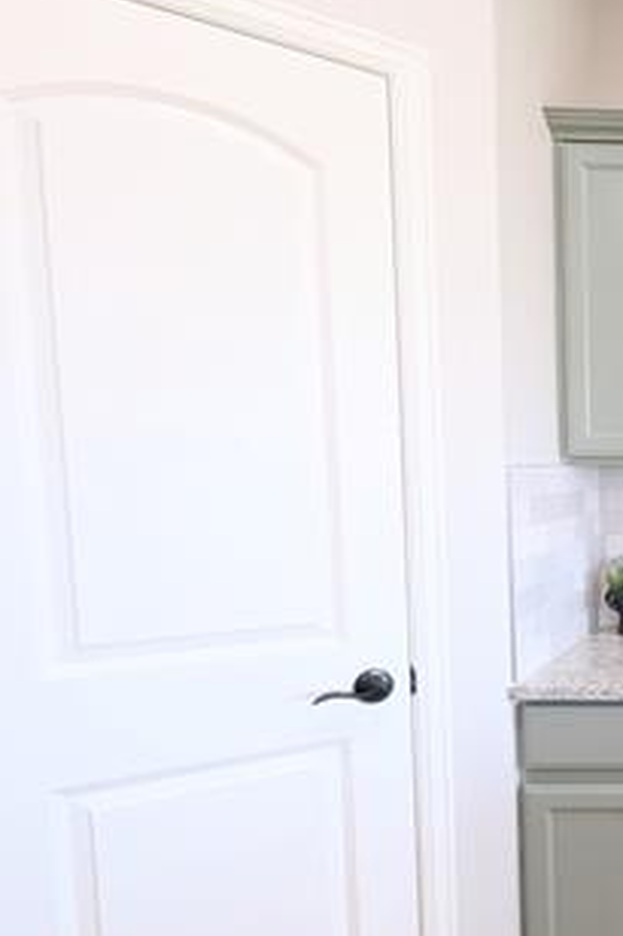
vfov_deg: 65.2
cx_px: 862
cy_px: 535
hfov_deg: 31.7
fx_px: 728
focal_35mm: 28
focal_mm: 1.95
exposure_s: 1/40
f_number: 2.2
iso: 54
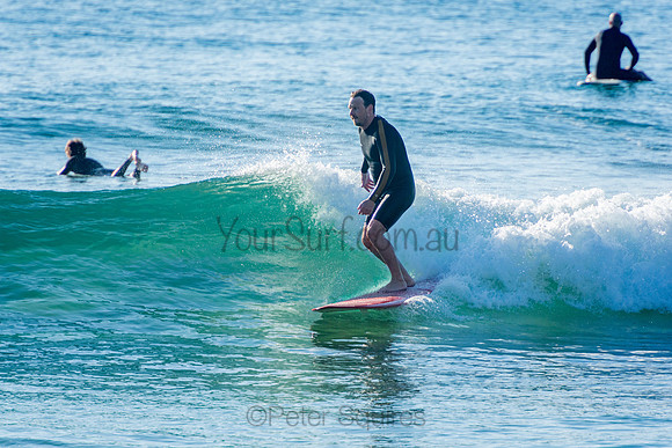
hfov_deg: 3.4
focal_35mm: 600
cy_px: 224
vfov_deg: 2.3
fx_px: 11202
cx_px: 336
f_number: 5.6
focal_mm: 400
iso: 250
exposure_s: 1/1250
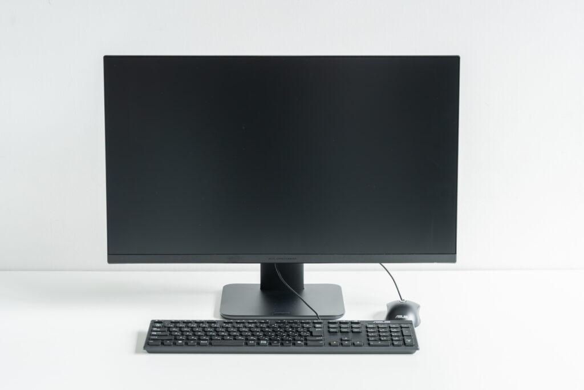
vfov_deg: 16.7
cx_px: 292
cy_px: 195
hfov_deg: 24.8
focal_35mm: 82
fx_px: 1330
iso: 400
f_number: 7.1
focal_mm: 82
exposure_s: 1/80
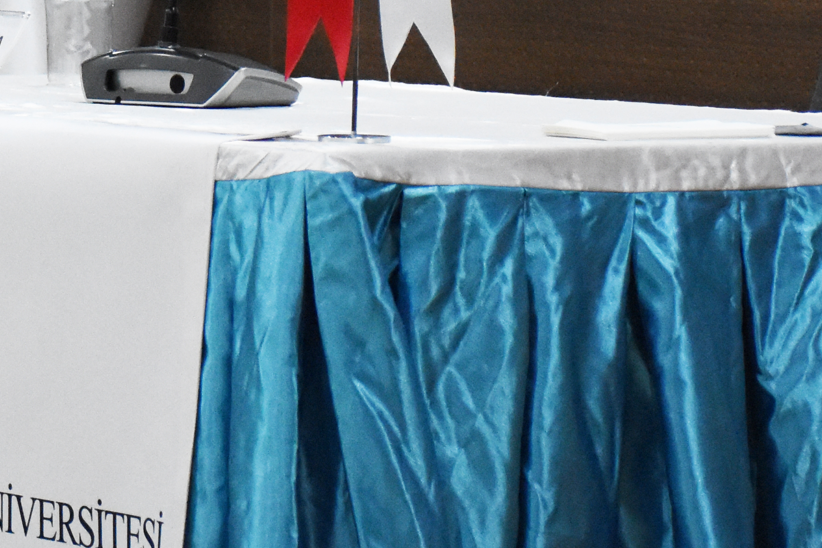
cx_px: -137
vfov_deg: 6.4
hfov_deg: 9.5
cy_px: -119
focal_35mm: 213
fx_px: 4863
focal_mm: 42
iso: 3200
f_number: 5
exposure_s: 1/100
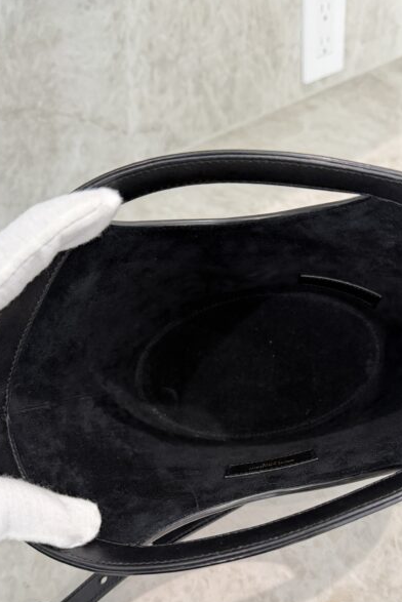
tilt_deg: -45.6
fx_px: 569
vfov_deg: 55.0
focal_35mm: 34
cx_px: 244
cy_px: 384
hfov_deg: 38.7
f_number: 1.78
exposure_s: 1/60
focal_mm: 6.76
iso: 400
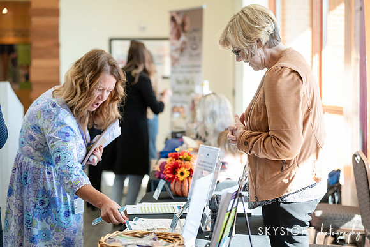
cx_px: 185
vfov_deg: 19.0
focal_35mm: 72
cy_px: 124
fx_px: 740
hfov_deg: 28.1
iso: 3200
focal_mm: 70
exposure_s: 1/1600
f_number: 2.8
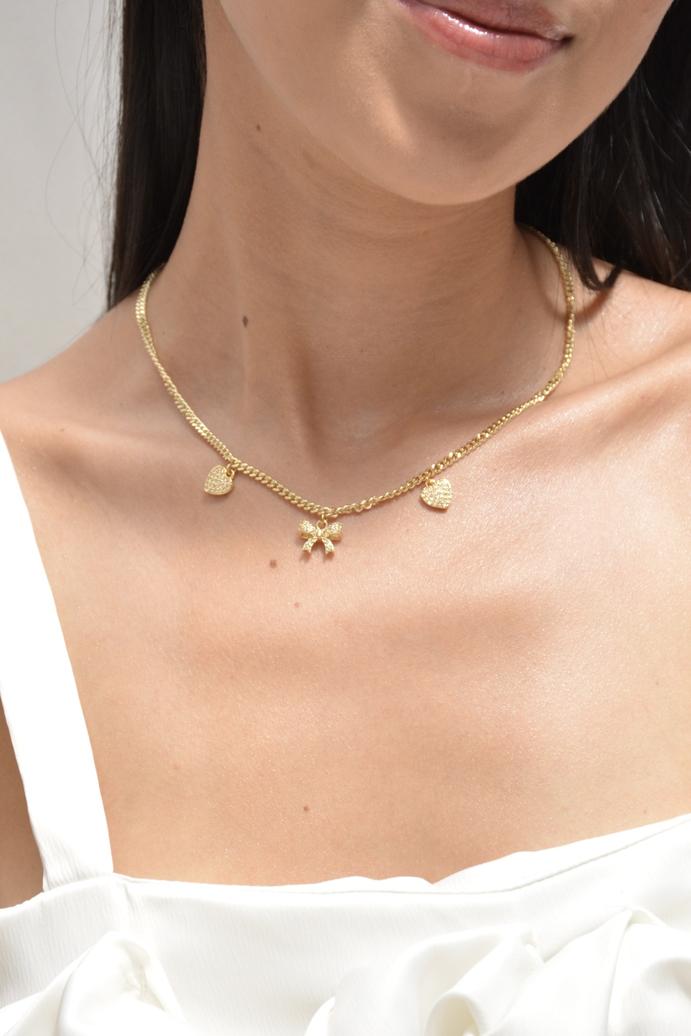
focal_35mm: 93
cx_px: 346
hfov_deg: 14.7
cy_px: 518
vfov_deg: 21.9
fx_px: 2677
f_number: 8
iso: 640
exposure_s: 1/1000
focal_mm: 62
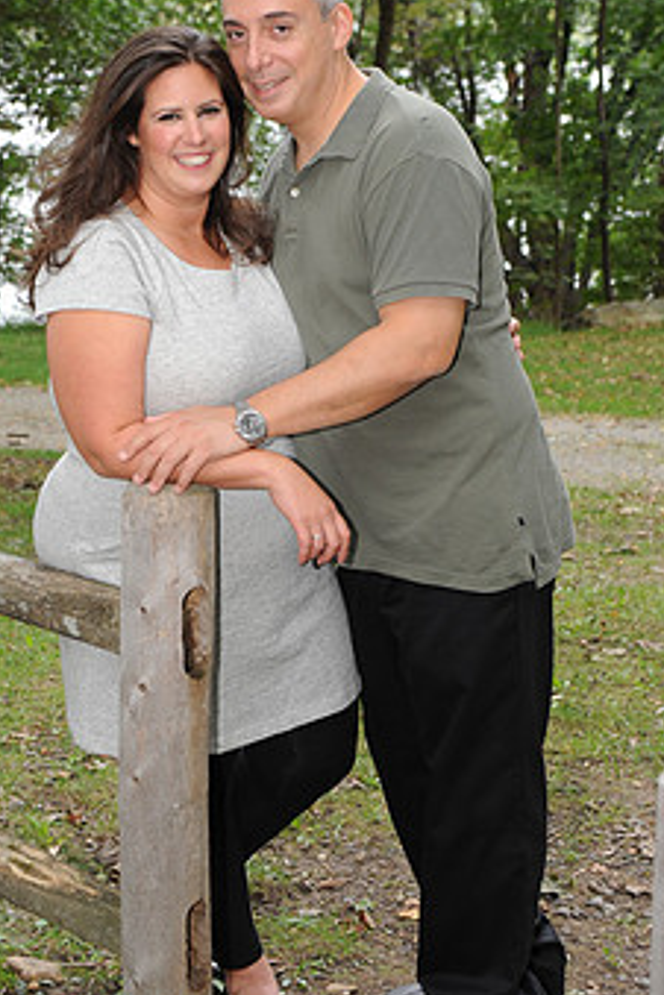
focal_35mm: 82
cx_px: 276
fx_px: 2268
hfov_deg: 16.6
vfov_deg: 24.7
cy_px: 408
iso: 500
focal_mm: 48
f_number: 5.6
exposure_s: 1/125
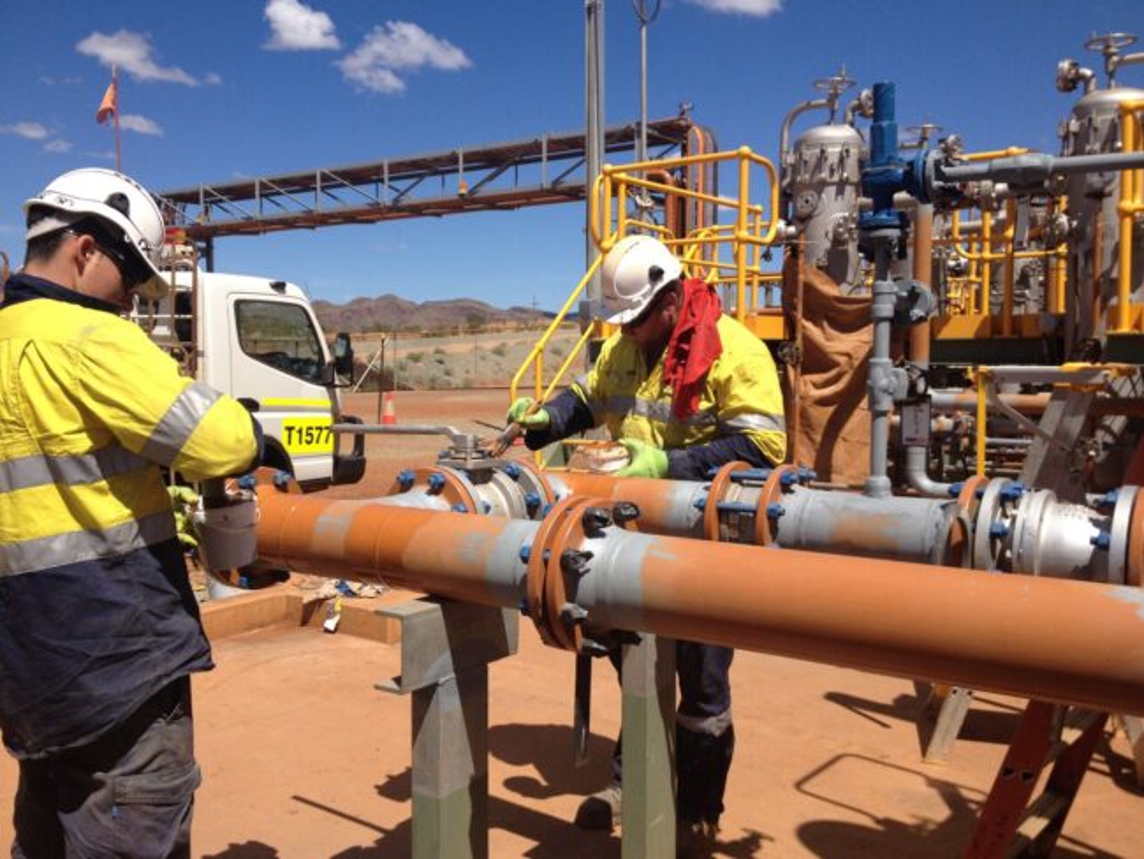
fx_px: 1157
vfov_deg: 40.7
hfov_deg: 52.6
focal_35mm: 35
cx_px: 572
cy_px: 430
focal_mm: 4.28
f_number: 2.4
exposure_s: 1/2208
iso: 50
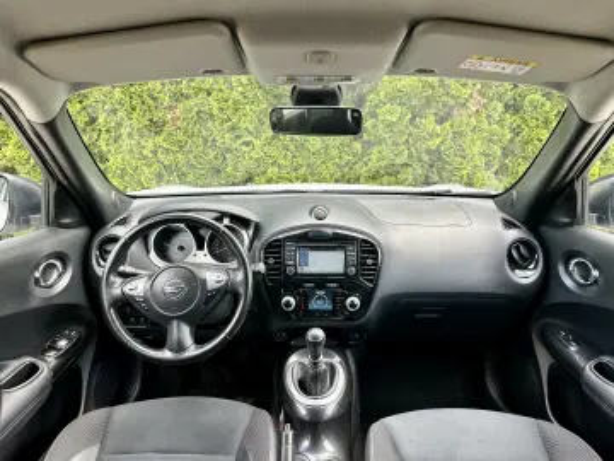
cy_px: 230
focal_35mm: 24
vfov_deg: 56.8
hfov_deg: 71.6
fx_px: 426
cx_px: 307
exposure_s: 1/121
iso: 64
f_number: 1.78
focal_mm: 6.86
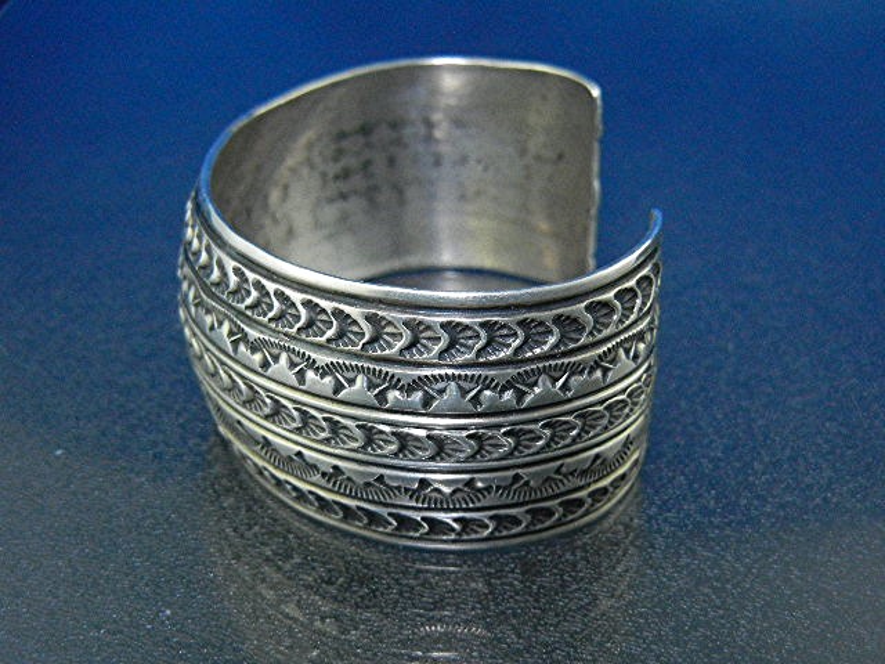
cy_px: 332
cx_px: 442
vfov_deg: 28.0
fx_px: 1329
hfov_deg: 36.8
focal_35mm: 52
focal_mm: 9.3
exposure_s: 1/30
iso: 800
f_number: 7.8
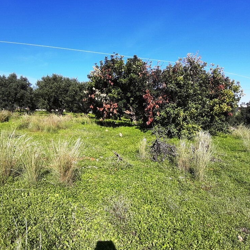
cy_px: 129
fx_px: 180
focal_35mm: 22
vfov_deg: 69.6
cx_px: 95
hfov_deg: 68.6
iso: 40
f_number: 2.4
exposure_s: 1/868
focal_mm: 1.87
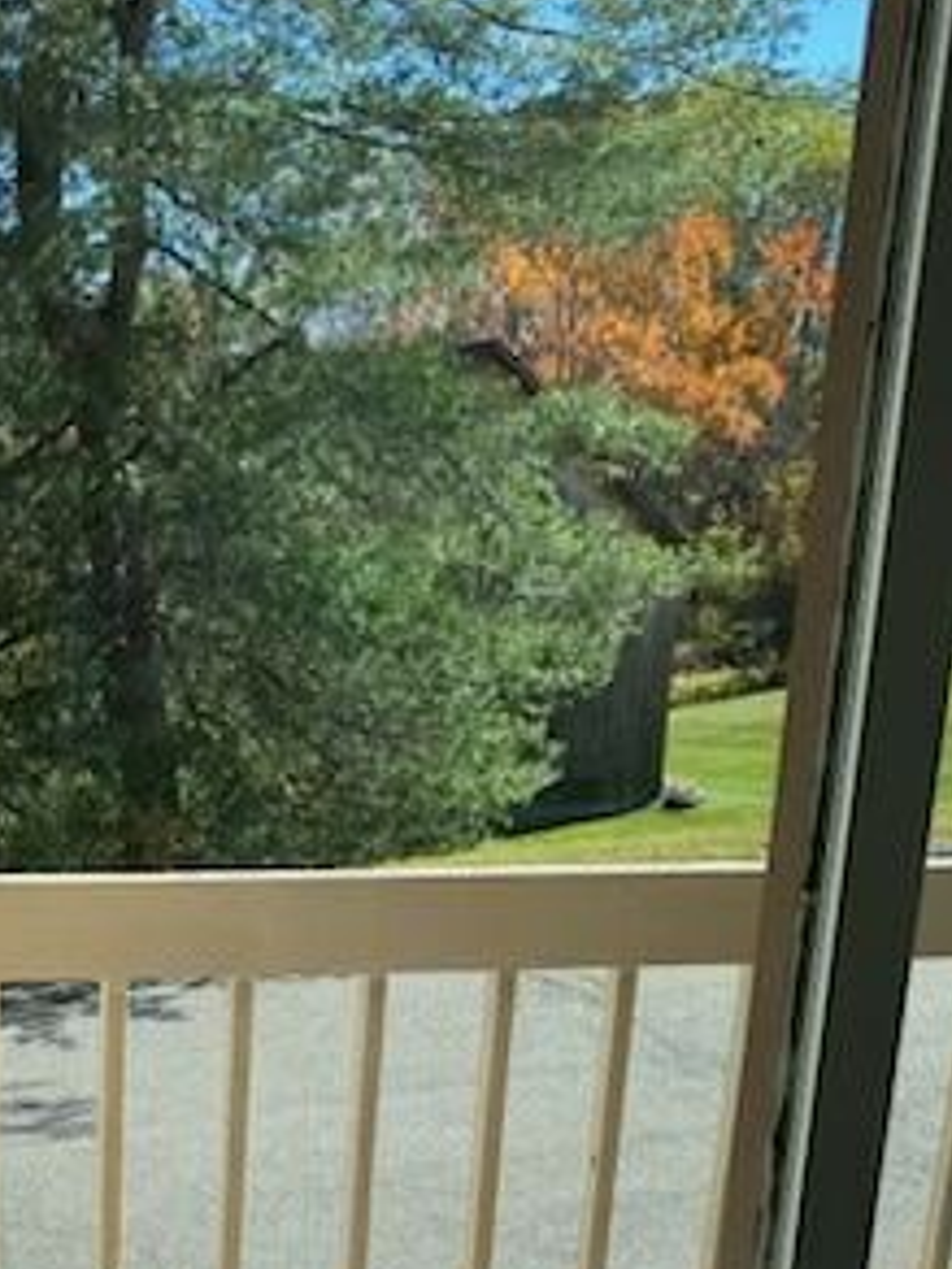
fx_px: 2090
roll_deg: -0.4
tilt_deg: -16.7
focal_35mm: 57
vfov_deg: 32.7
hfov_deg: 24.6
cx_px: 22
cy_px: 1052
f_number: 1.8
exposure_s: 1/1114
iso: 32
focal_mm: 4.25
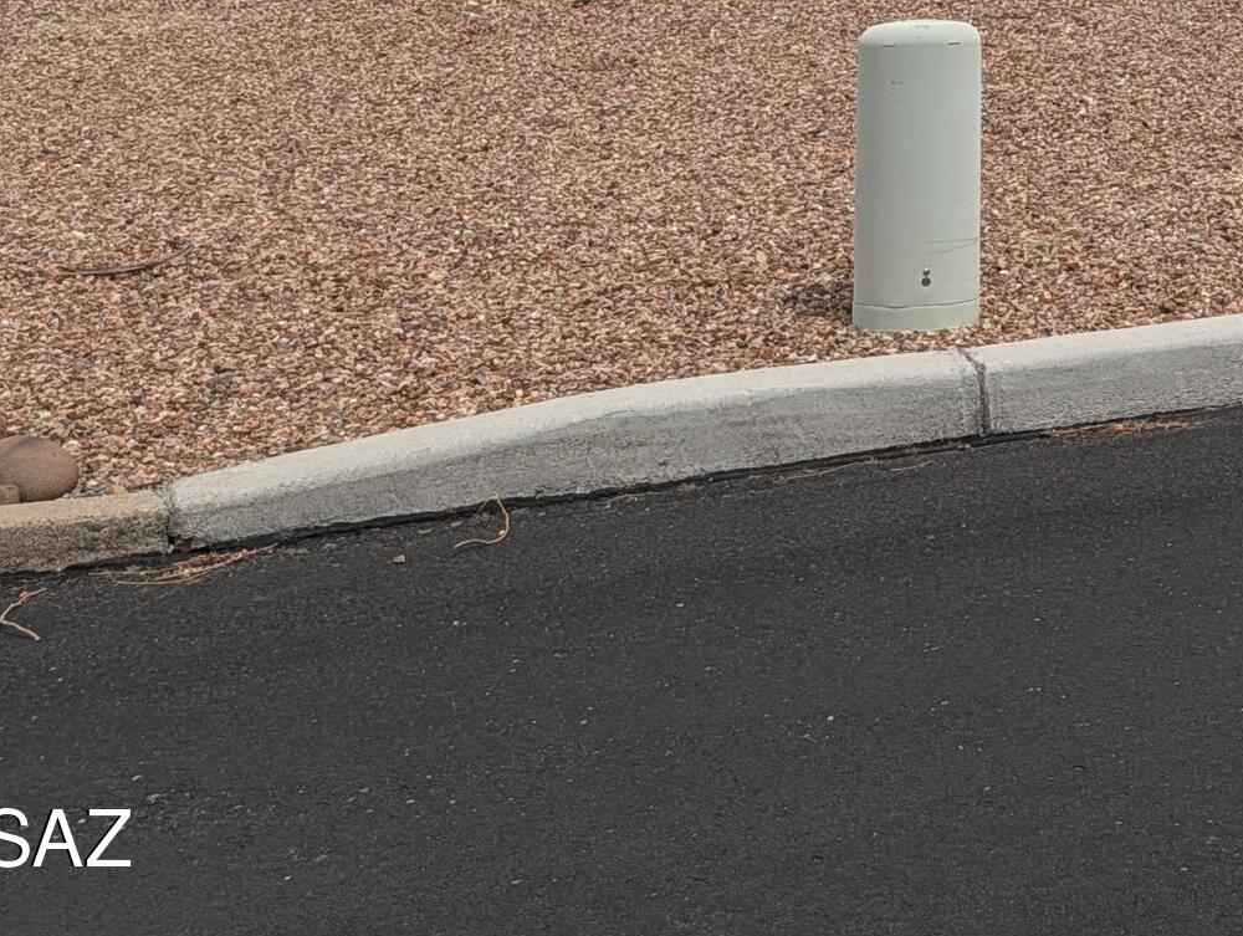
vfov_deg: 18.4
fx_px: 2589
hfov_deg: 24.8
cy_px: -436
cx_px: 1426
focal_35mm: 72
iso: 22
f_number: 1.68
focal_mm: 6.9
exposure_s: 1/1715
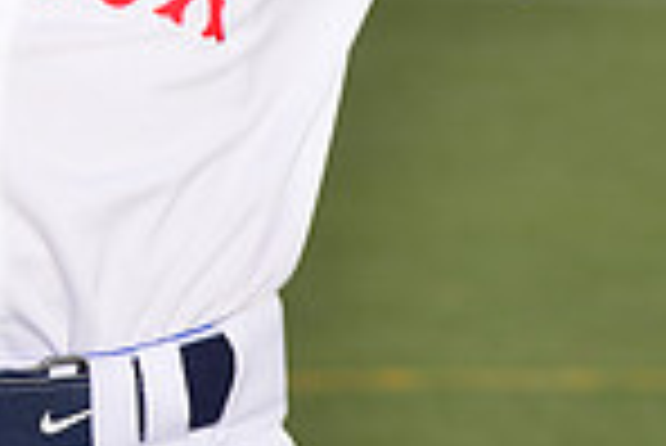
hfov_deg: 3.6
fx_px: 10537
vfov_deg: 2.4
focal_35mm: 569
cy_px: -300
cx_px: -248
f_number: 11
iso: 125
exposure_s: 1/200
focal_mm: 145
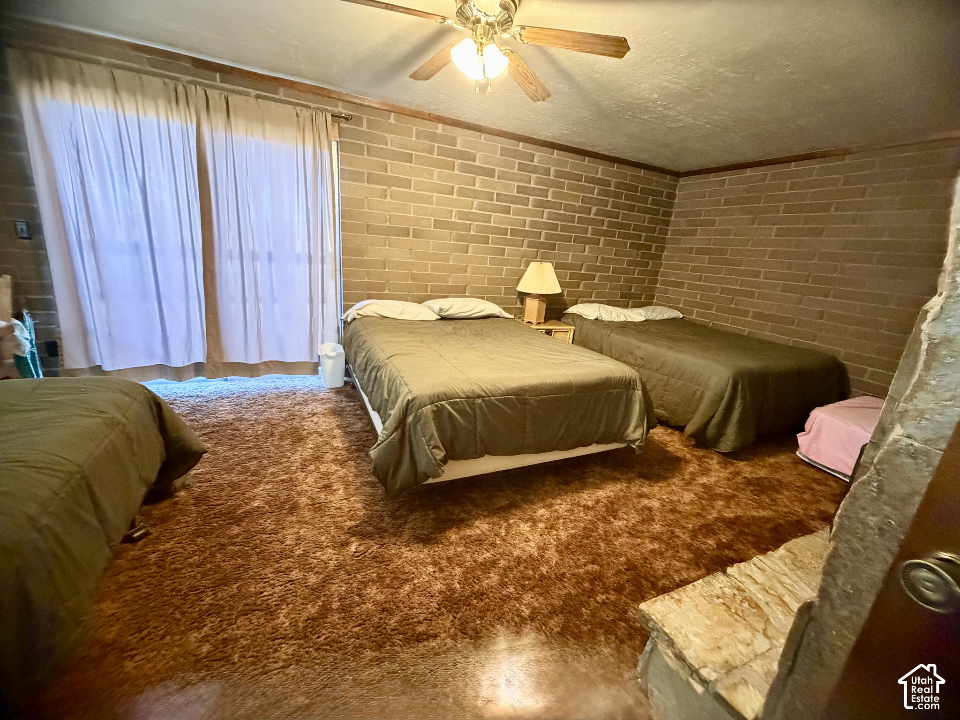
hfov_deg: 102.1
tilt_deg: -15.6
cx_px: 480
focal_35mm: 14
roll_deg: -4.6
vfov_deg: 85.7
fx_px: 388
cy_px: 360
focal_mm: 2.22
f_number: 2.2
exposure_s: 1/60
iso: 1000
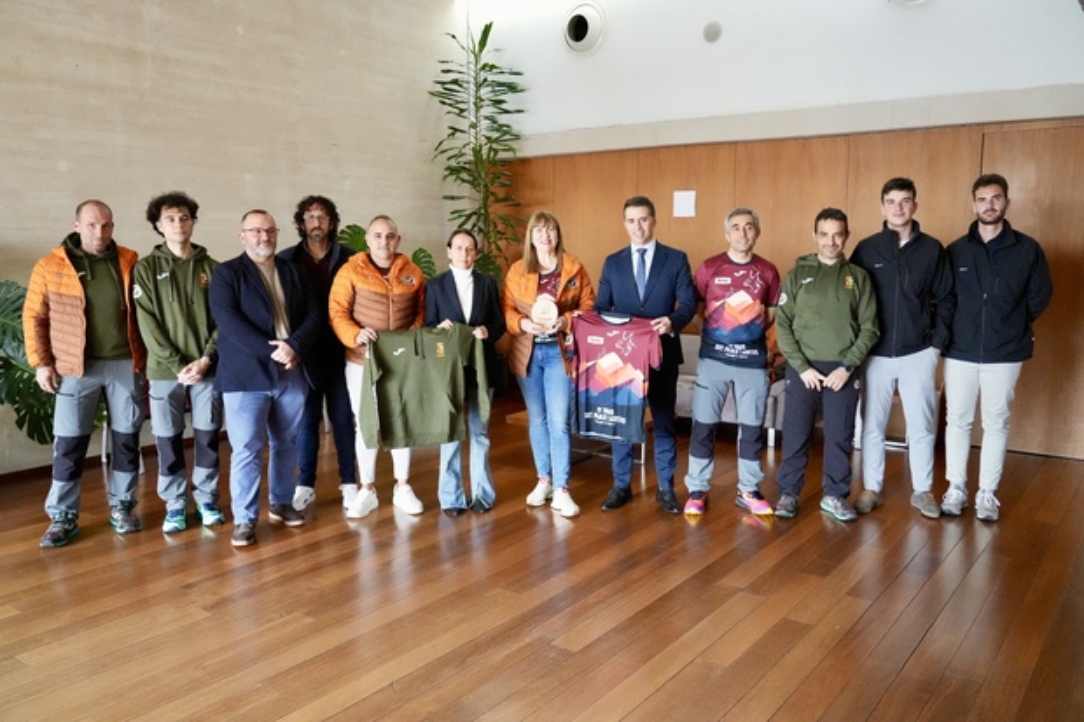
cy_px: 361
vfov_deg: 46.4
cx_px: 542
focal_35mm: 28
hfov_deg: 65.5
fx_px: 843
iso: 10000
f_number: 4
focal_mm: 28
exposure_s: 1/160
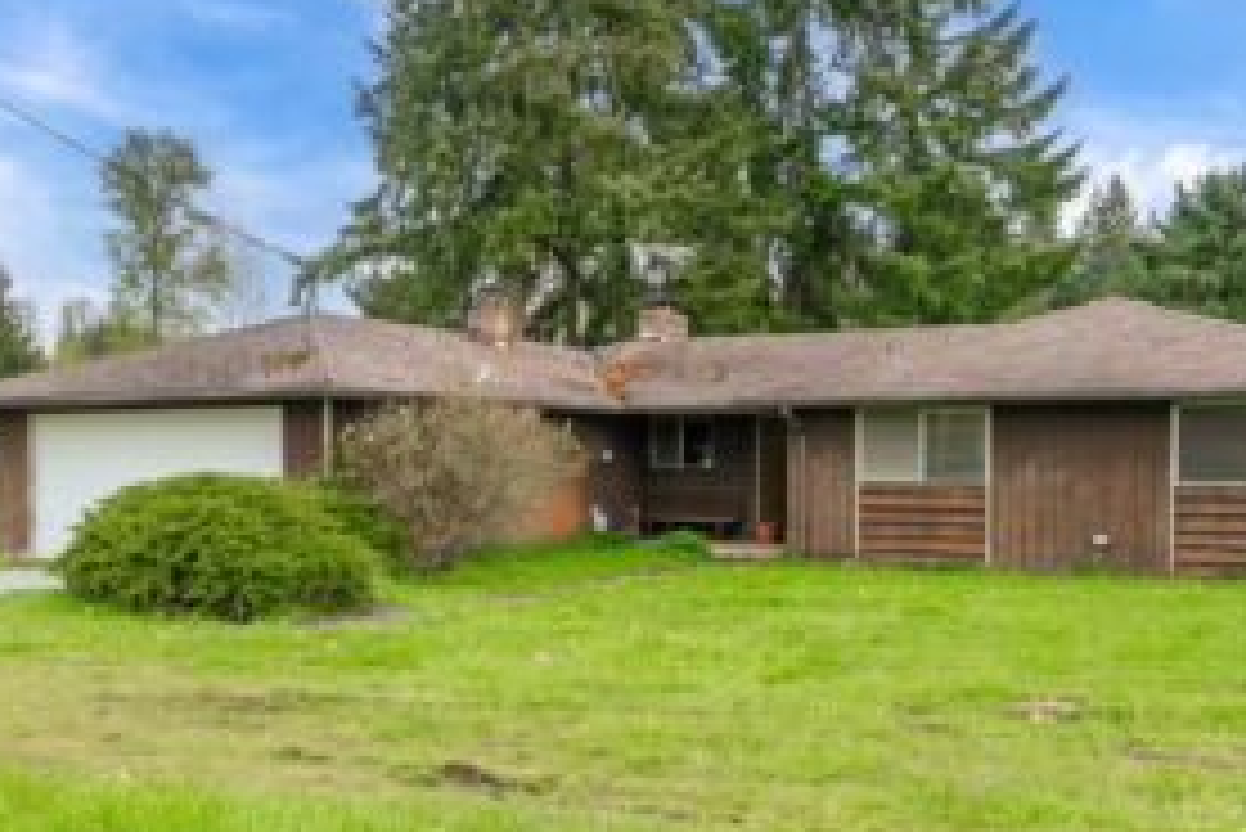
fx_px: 900
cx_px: 733
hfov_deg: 68.8
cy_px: 474
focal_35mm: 26
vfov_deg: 49.5
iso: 80
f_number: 7.1
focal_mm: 18
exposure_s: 1/60
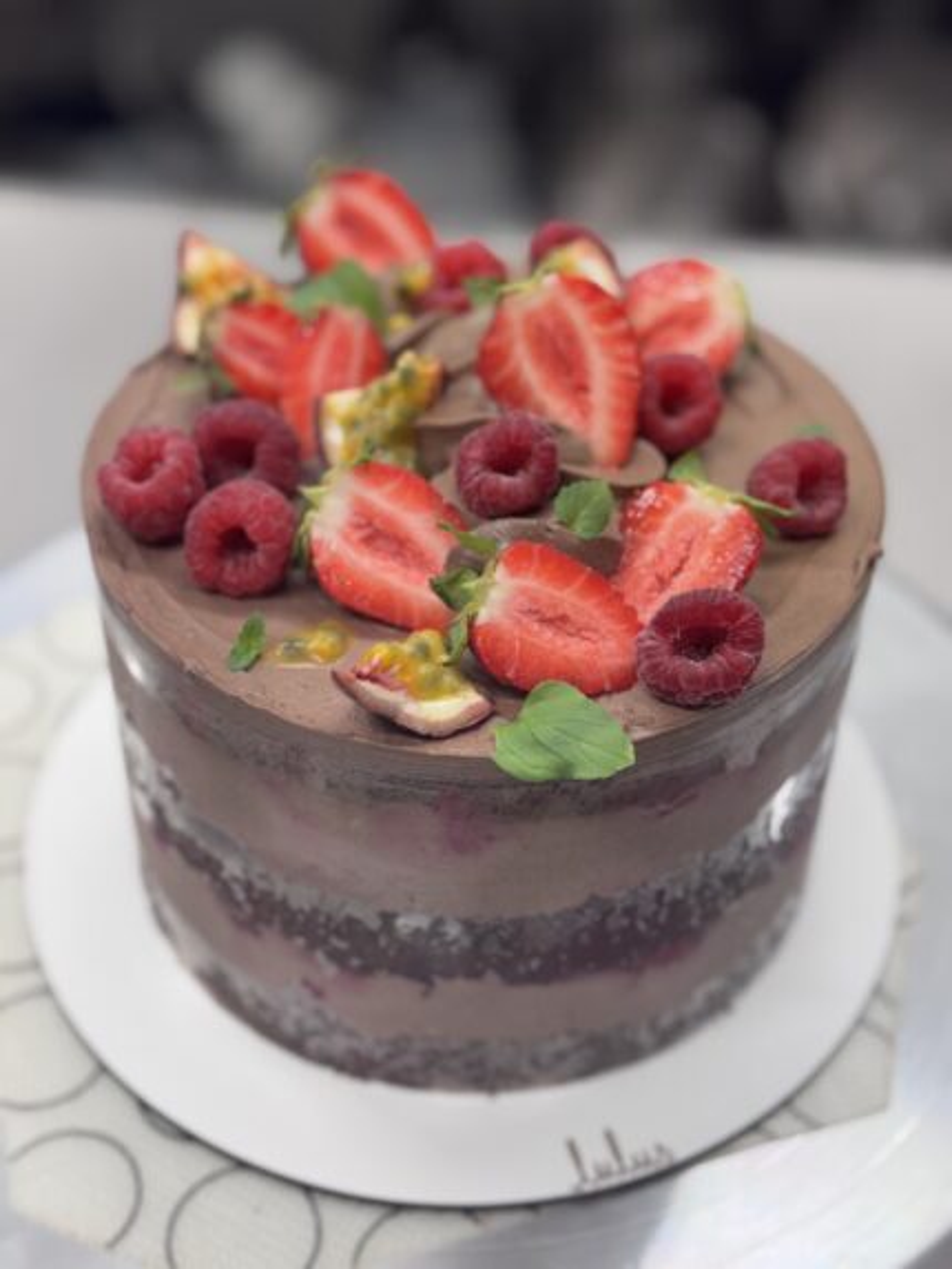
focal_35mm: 48
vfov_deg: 39.6
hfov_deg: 30.3
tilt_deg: -42.8
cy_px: 634
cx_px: 476
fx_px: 1759
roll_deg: -1.8
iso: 80
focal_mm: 6.76
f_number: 1.78
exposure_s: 1/50
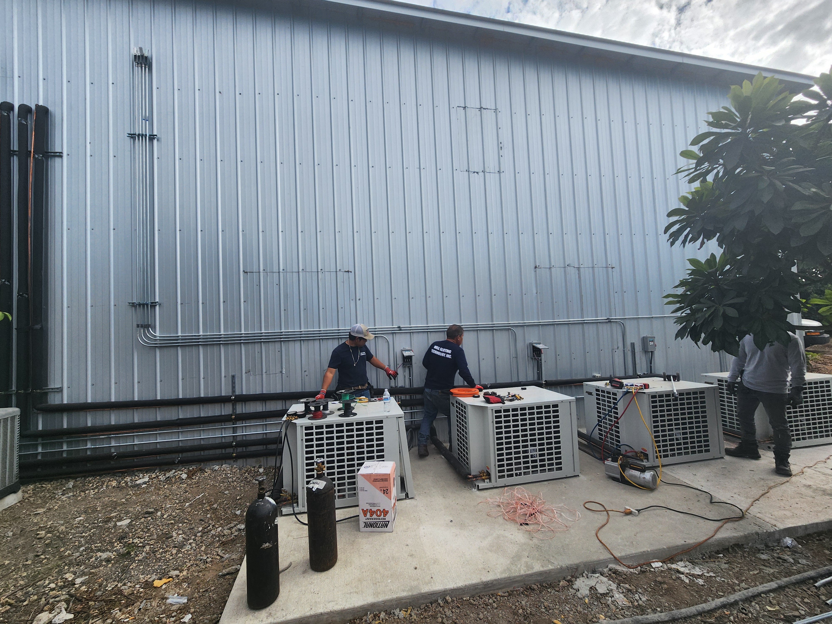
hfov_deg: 106.2
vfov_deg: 89.9
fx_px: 312
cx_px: 416
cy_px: 312
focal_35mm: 13
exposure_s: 1/1770
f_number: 2.2
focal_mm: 2.2
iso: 50
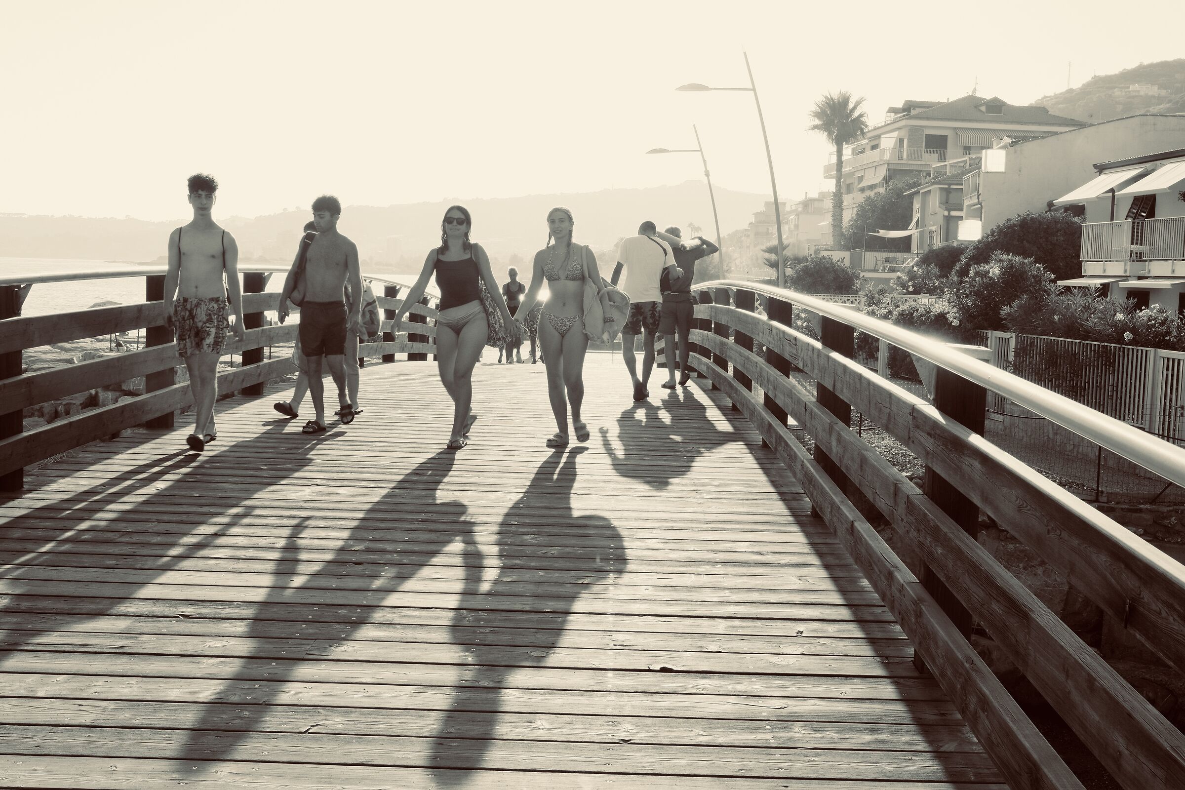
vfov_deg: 35.9
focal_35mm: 37
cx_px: 592
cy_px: 395
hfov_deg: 51.9
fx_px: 1218
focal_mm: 24.7
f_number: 11
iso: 500
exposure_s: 1/60
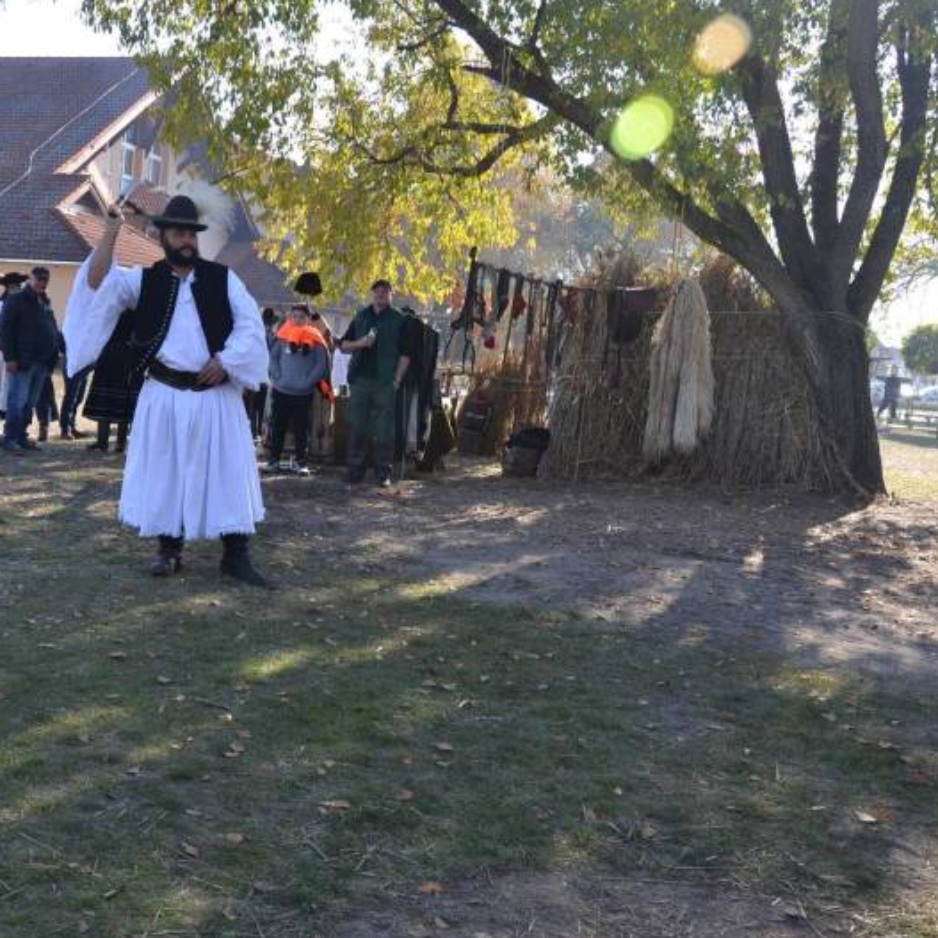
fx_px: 1246
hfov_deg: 40.7
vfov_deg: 41.3
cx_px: 308
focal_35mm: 41
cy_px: 469
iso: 125
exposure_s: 1/125
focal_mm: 21
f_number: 5.6
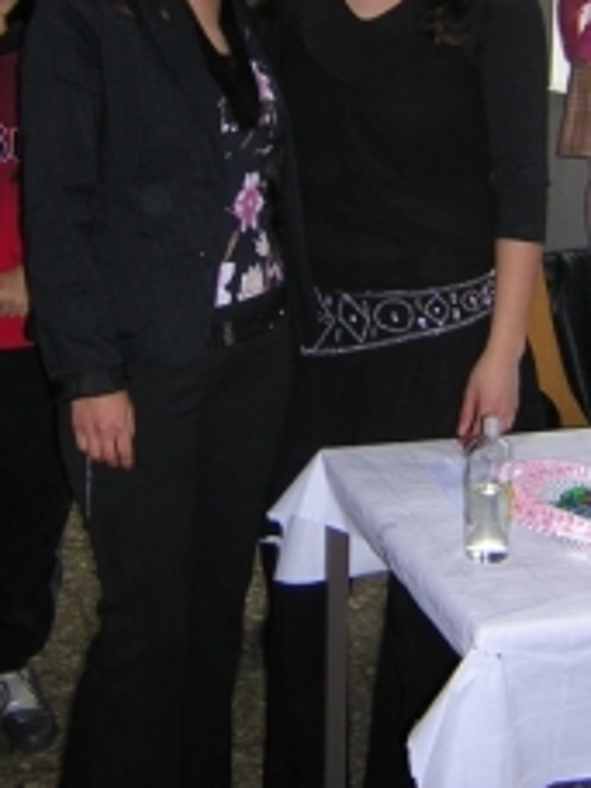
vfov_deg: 30.1
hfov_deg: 23.2
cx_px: 377
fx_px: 1434
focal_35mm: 63
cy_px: 181
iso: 204
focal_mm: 4.7
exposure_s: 1/60.1
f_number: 2.6
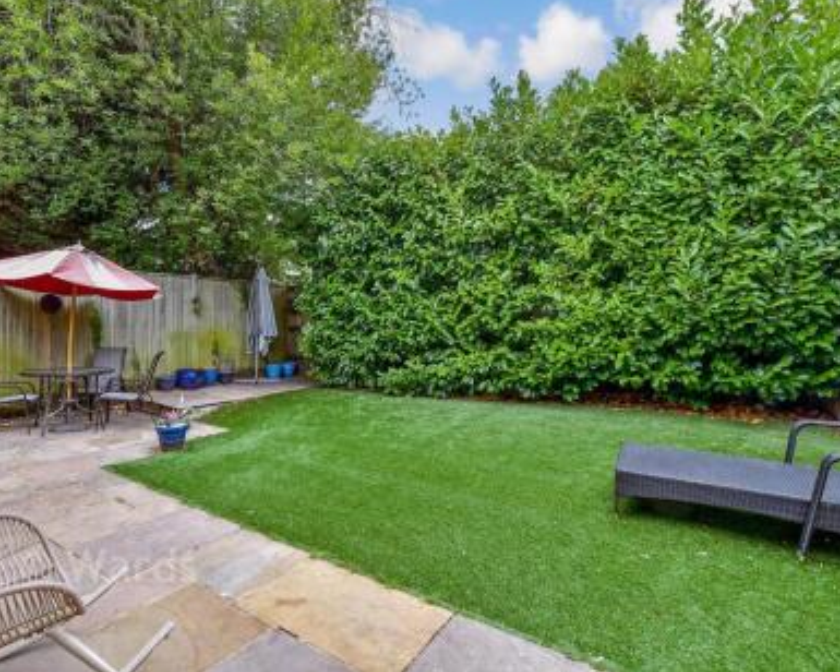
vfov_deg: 50.0
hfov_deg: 60.2
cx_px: 358
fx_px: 721
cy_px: 328
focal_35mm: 29
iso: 320
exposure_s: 1/125
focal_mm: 17
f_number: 8
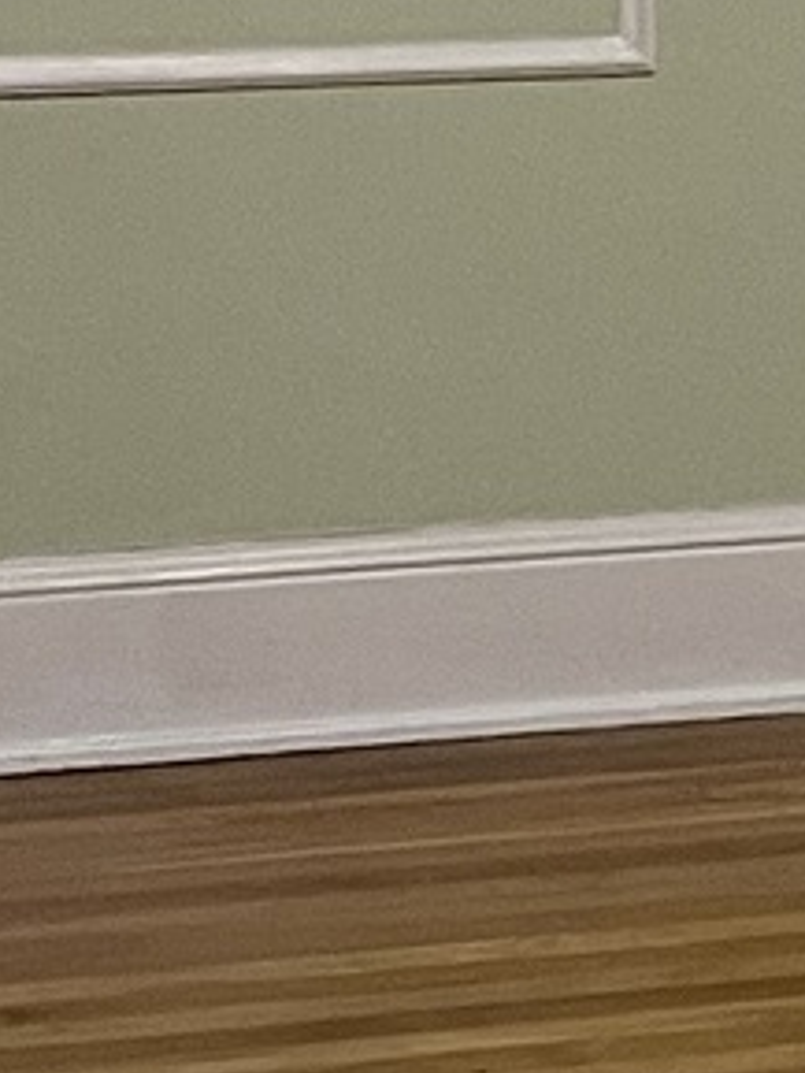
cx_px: 1465
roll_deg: -1.3
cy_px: -245
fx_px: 6414
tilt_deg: -5.8
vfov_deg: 9.4
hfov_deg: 7.0
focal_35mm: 207
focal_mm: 5.1
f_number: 1.6
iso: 200
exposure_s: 1/60
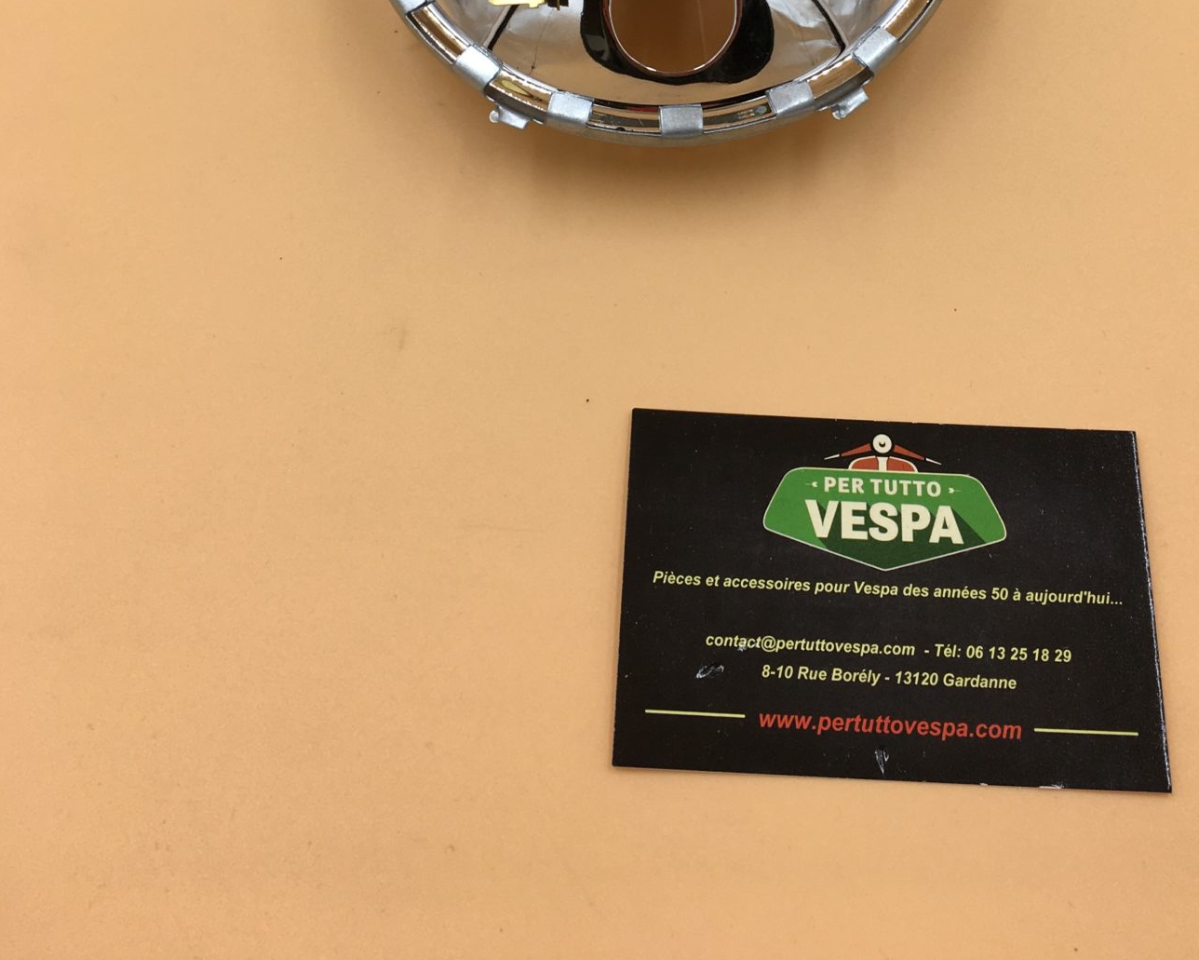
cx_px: 694
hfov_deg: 41.0
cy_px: 24
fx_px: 1597
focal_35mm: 45
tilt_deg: -63.2
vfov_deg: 31.2
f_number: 2.2
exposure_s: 1/201
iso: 25
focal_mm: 4.15
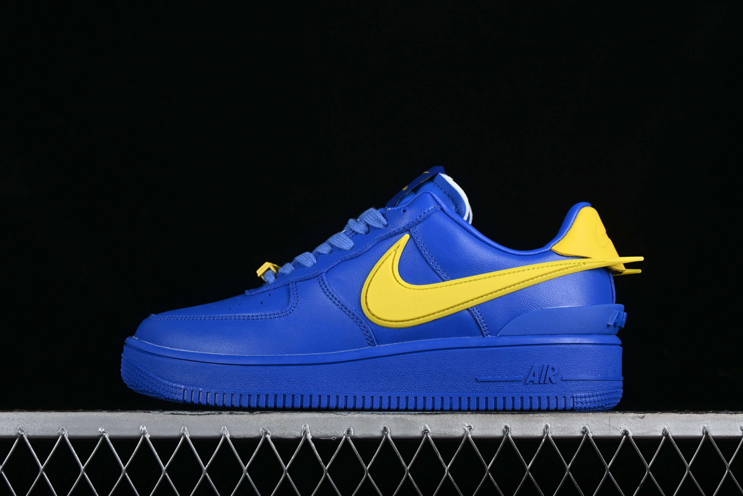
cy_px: 248
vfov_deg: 18.2
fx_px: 1548
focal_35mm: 75
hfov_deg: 27.0
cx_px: 372
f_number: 7.1
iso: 200
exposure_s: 1/200
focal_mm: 50
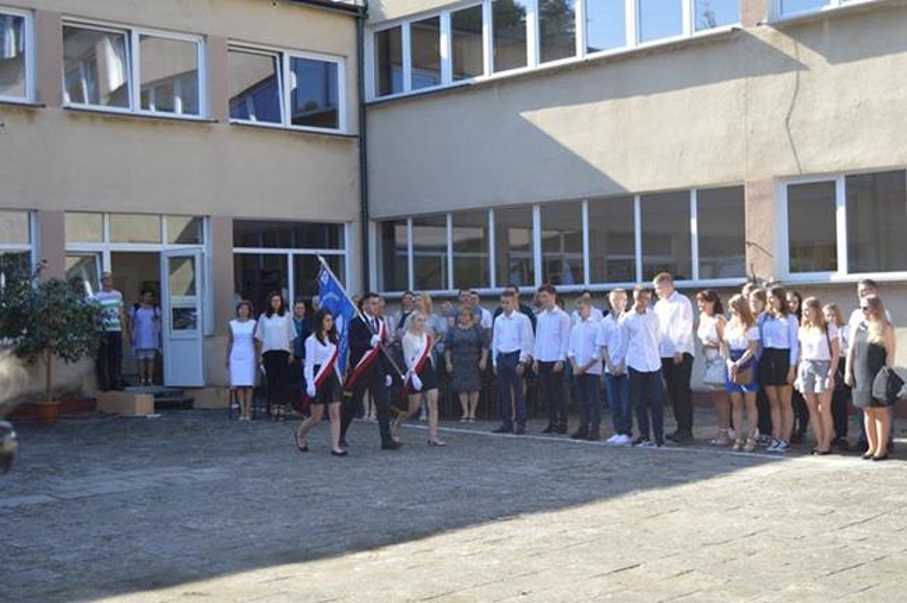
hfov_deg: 38.9
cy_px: 302
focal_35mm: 51
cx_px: 454
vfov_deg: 26.4
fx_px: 1284
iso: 400
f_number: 4.5
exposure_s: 1/640
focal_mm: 34
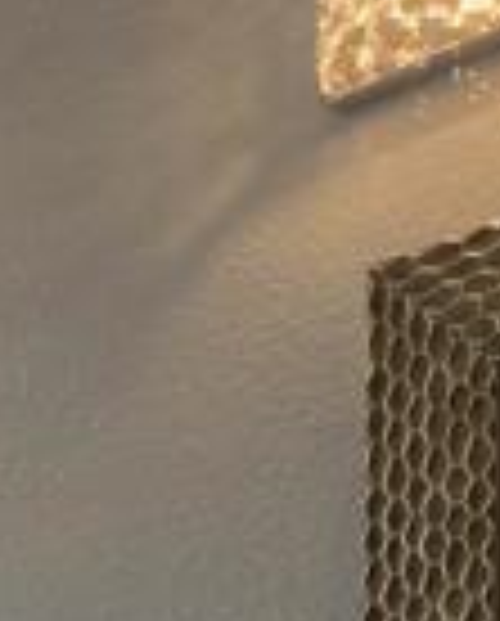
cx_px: -405
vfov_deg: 16.6
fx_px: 1733
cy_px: 1148
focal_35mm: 94
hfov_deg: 14.4
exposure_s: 1/120
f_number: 1.9
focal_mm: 2.2
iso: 32
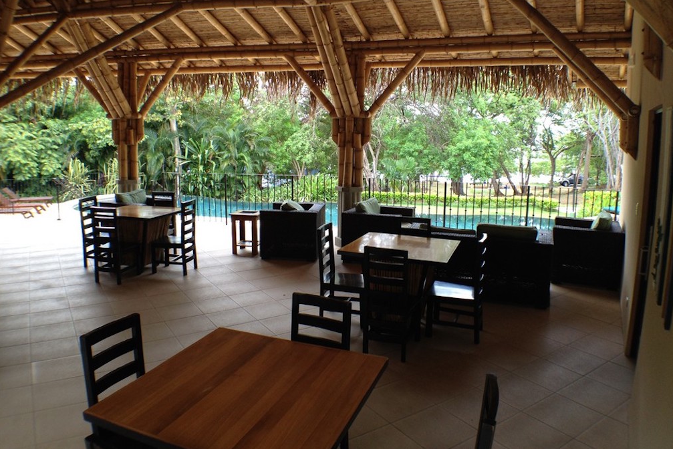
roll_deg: +0.0
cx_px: 341
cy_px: 194
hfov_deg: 51.9
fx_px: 692
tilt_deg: -7.5
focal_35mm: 37
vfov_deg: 35.9
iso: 50
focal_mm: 4.28
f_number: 2.4
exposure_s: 1/60
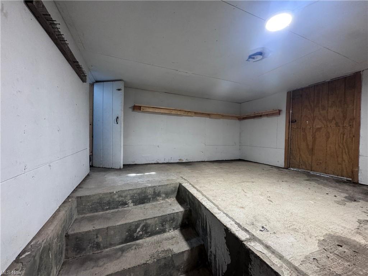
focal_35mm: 14
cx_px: 184
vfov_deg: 85.7
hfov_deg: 102.1
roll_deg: -1.4
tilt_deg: -0.4
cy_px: 138
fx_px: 149
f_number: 2.2
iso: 500
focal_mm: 2.22
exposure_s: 1/60
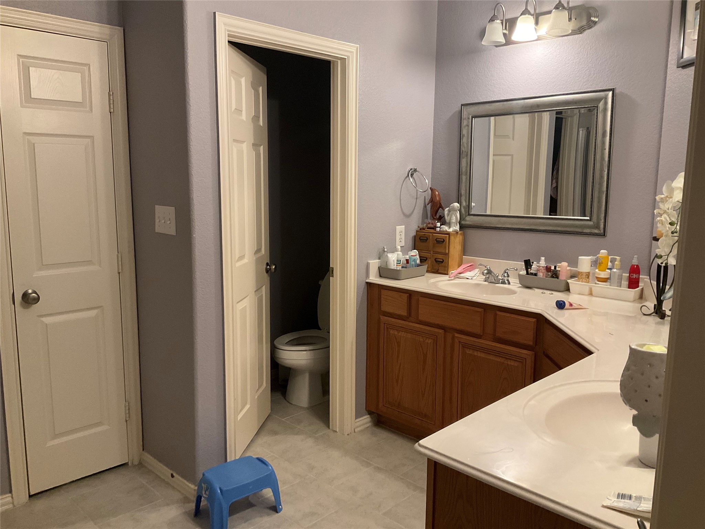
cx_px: 352
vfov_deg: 48.2
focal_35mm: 29
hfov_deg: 61.7
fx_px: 591
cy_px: 264
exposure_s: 1/60
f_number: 1.8
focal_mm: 3
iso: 250
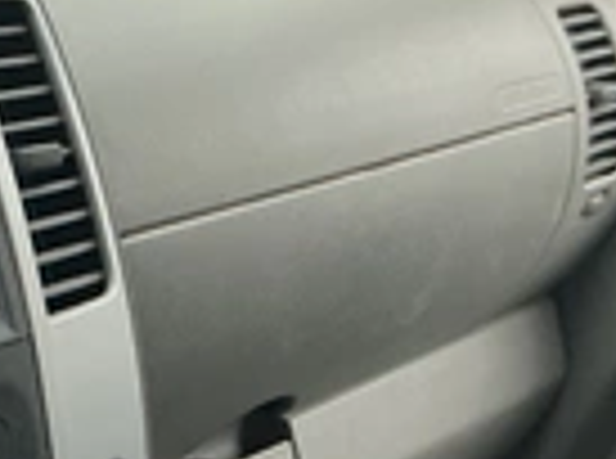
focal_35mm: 82
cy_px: 446
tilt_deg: -26.1
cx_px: -108
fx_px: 1455
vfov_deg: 17.5
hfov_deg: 22.2
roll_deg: -1.7
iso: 200
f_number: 1.8
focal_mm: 3
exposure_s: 1/60
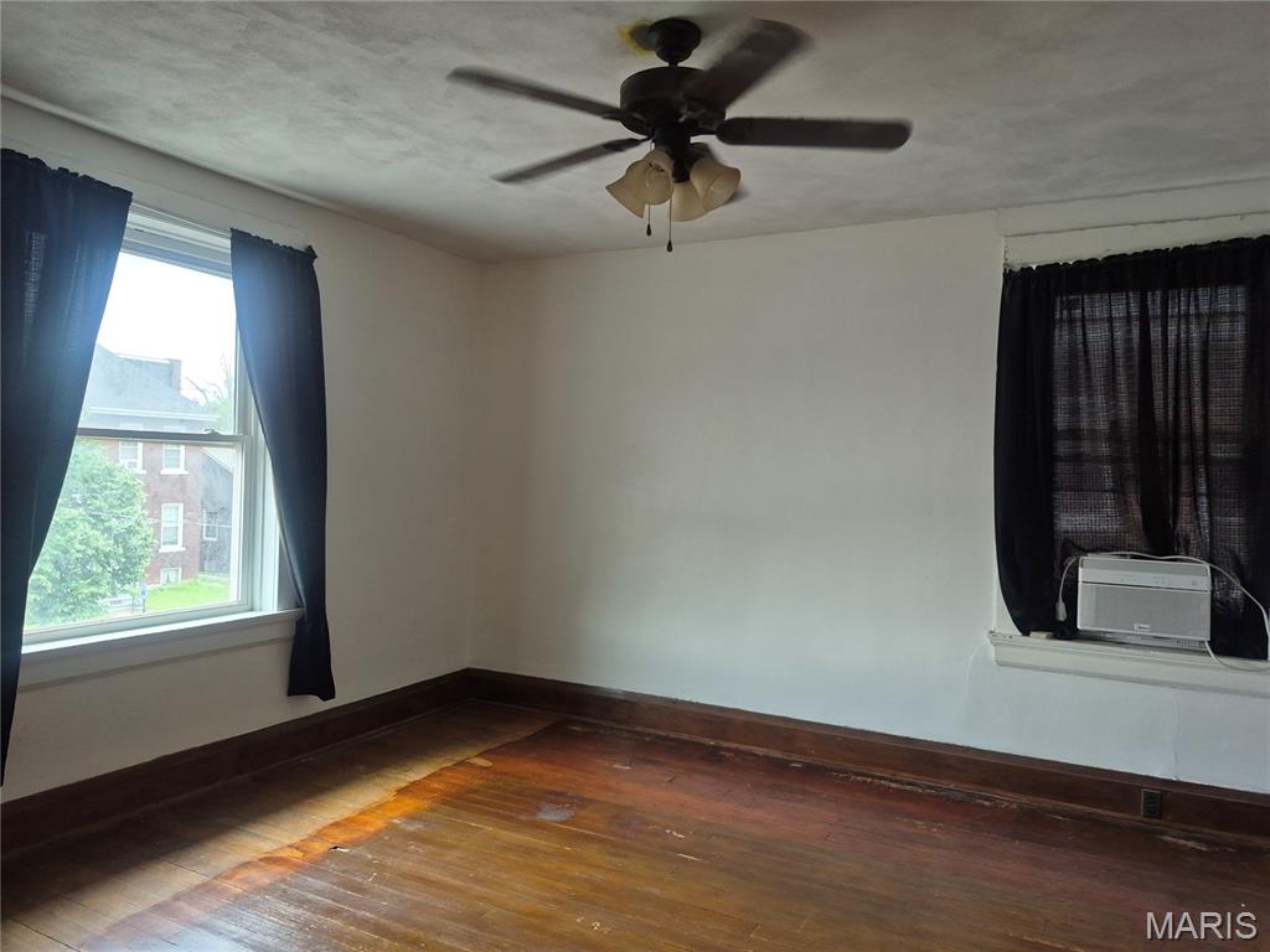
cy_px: 476
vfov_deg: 58.9
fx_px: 844
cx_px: 635
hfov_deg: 73.9
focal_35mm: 23
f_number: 1.8
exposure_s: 1/120
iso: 250
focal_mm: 5.4
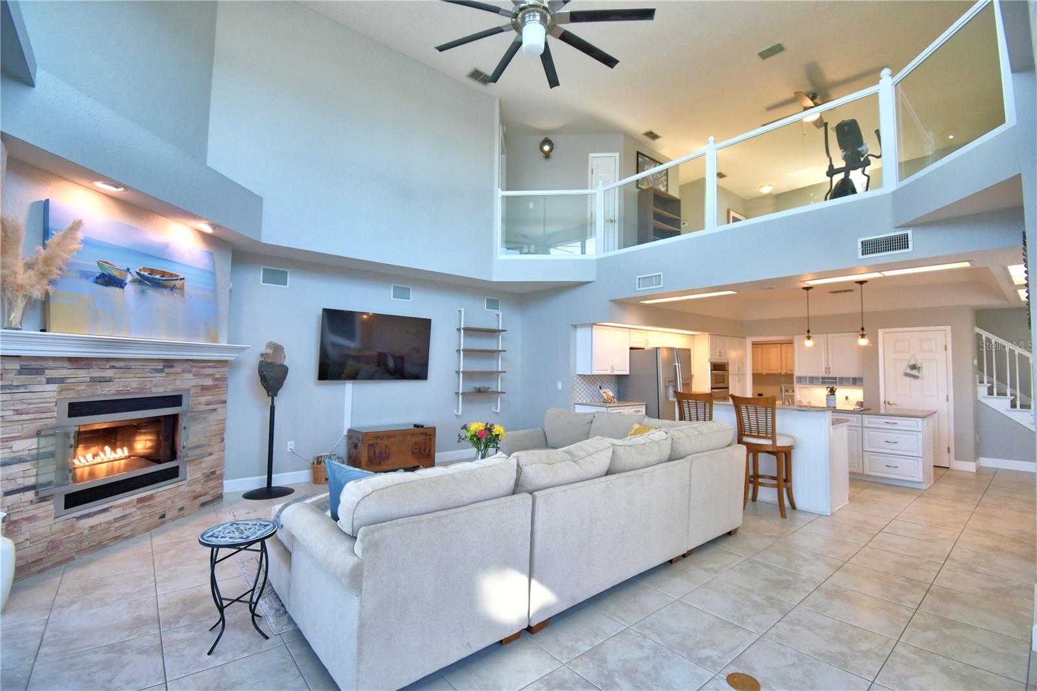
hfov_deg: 100.4
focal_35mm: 15
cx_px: 518
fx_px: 432
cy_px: 346
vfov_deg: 77.3
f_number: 4.5
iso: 400
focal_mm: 10
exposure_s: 1/100
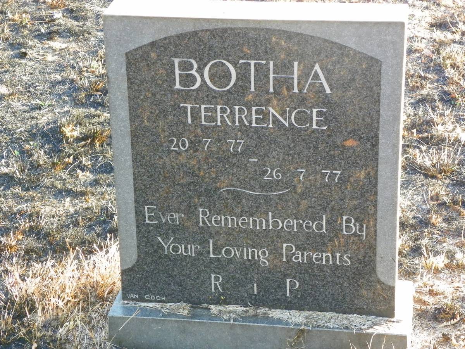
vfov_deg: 15.6
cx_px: 232
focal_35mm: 95
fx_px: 1276
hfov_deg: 20.7
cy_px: 174
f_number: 4
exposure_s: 1/40
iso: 200
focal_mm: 16.9
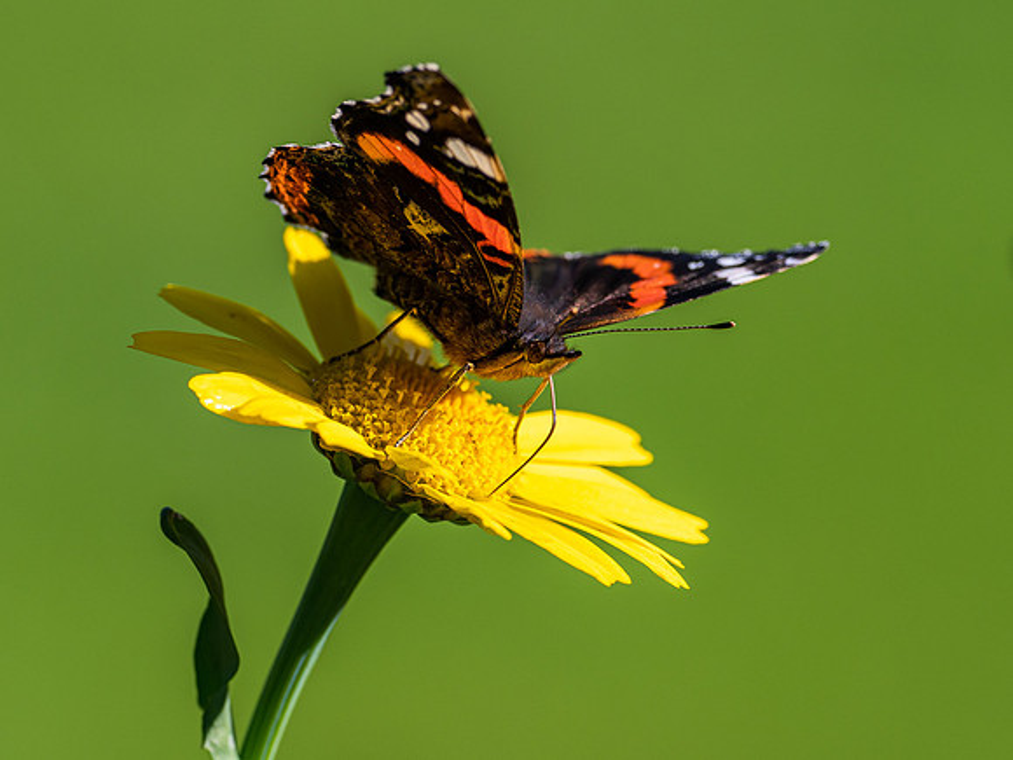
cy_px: 332
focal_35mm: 772
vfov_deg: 1.9
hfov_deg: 2.6
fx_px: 22598
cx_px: 570
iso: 200
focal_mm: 300
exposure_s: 1/640
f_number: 4.5
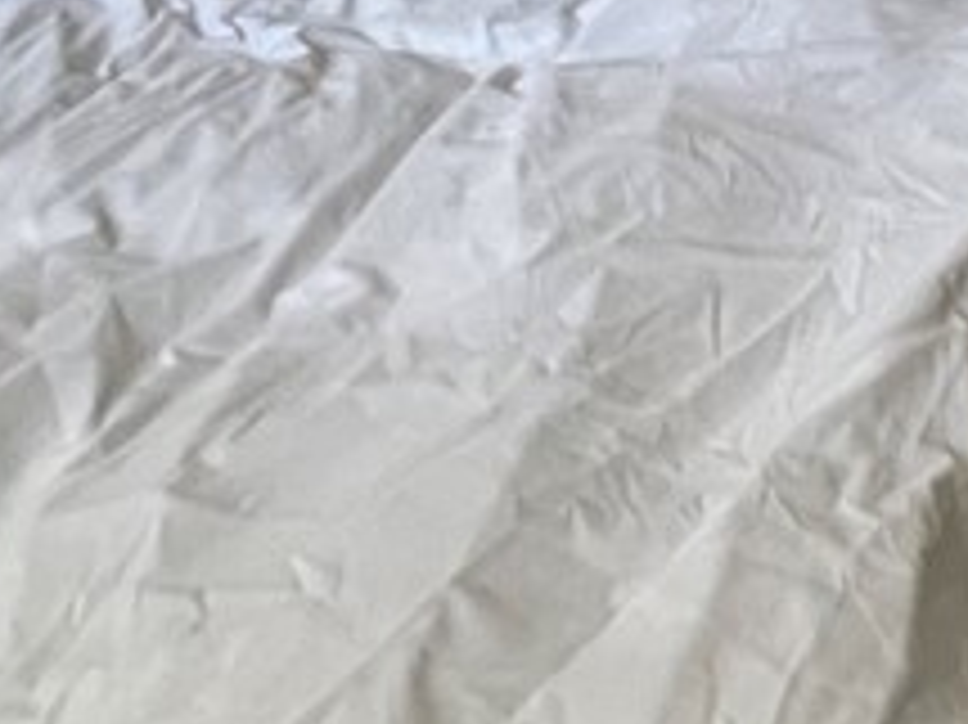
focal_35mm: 62
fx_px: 1733
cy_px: -621
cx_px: 1099
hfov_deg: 28.1
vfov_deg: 18.1
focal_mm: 1.57
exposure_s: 1/60
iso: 320
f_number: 1.8
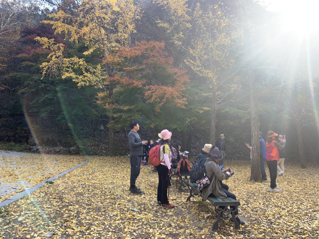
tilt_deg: +5.8
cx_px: 160
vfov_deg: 53.1
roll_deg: -0.5
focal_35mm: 26
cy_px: 120
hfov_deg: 67.3
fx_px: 240
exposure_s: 1/122
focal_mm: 4.25
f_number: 1.8
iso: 25
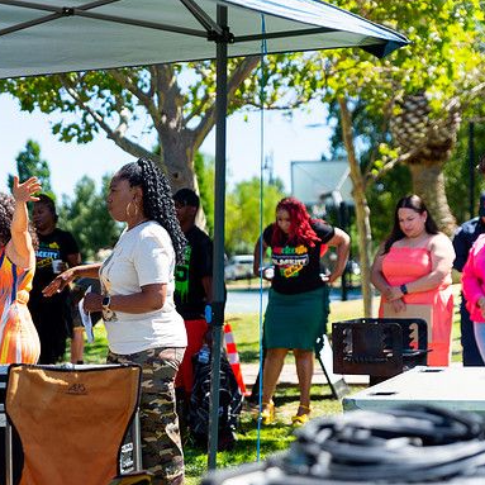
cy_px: 244
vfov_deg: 19.3
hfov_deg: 19.2
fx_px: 1427
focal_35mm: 90
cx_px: 146
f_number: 2.8
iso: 125
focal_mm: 70
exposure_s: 1/4000
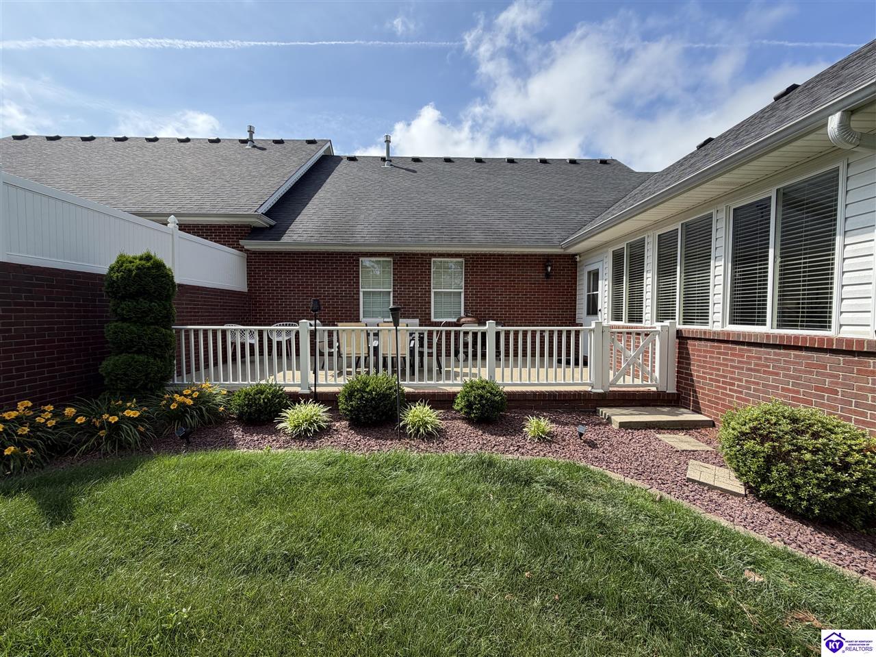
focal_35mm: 14
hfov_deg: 102.1
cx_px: 438
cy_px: 328
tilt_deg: -2.8
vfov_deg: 85.6
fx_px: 354
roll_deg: -0.2
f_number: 2.2
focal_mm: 2.22
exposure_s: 1/770
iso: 32
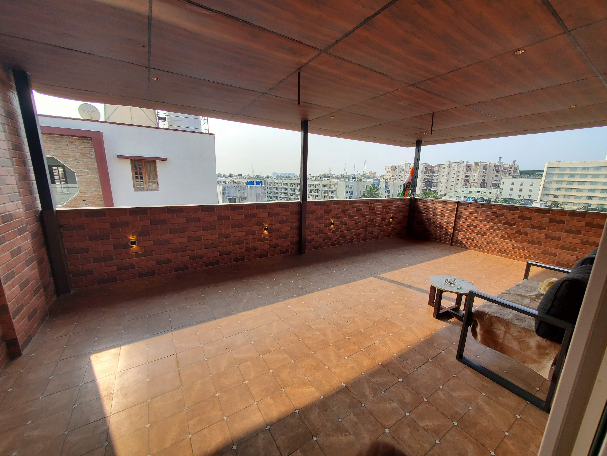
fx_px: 228
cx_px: 304
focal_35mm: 13
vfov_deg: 89.9
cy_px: 228
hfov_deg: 106.2
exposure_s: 1/467
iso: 50
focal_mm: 1.8
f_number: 2.2
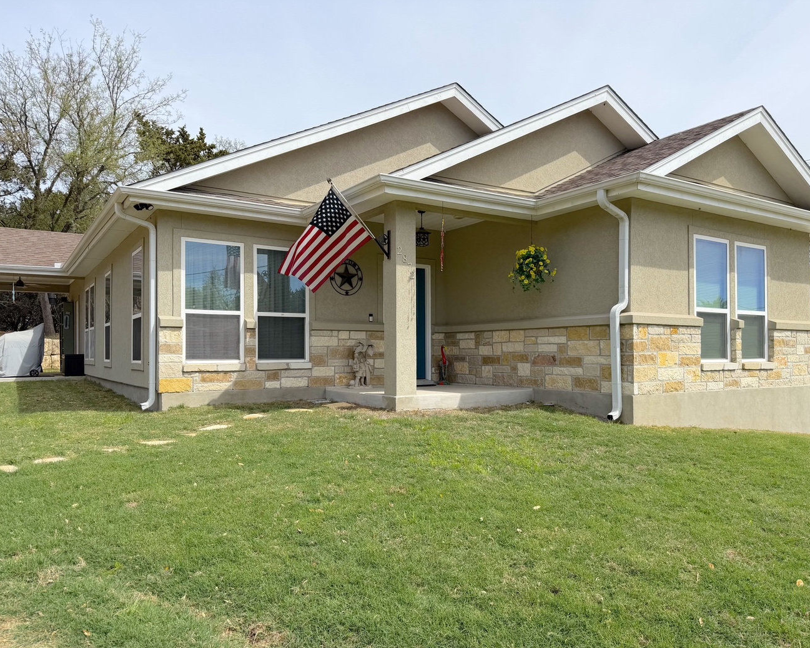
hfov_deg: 66.0
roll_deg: +0.6
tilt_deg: +1.4
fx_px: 623
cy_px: 335
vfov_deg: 54.9
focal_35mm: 26
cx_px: 417
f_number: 1.78
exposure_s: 1/4673
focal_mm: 6.76
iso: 80
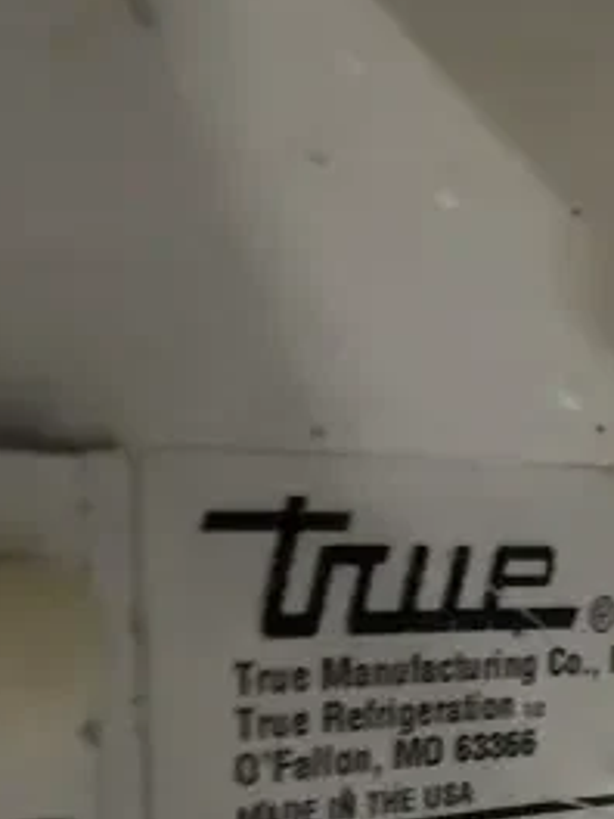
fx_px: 1750
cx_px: 623
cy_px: 1224
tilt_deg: -22.0
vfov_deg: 21.9
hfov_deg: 19.3
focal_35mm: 74
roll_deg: -3.6
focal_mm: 6.86
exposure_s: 1/49
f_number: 1.78
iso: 1000
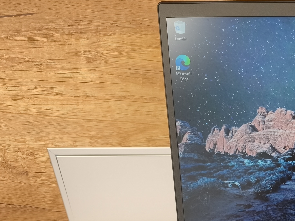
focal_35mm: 65
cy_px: 259
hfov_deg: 26.2
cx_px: 365
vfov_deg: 21.2
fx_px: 554
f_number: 1.62
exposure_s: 1/99.9
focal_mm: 6.45
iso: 80
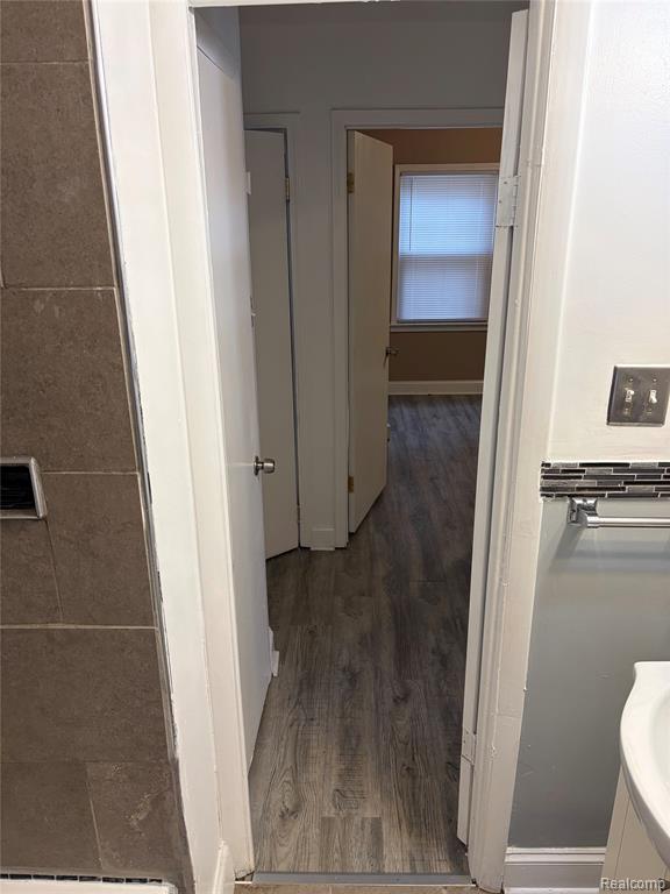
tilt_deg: -18.1
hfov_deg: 53.1
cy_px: 447
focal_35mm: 26
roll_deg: +0.2
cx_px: 335
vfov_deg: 67.3
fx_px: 671
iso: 80
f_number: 1.6
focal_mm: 5.96
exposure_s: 1/60
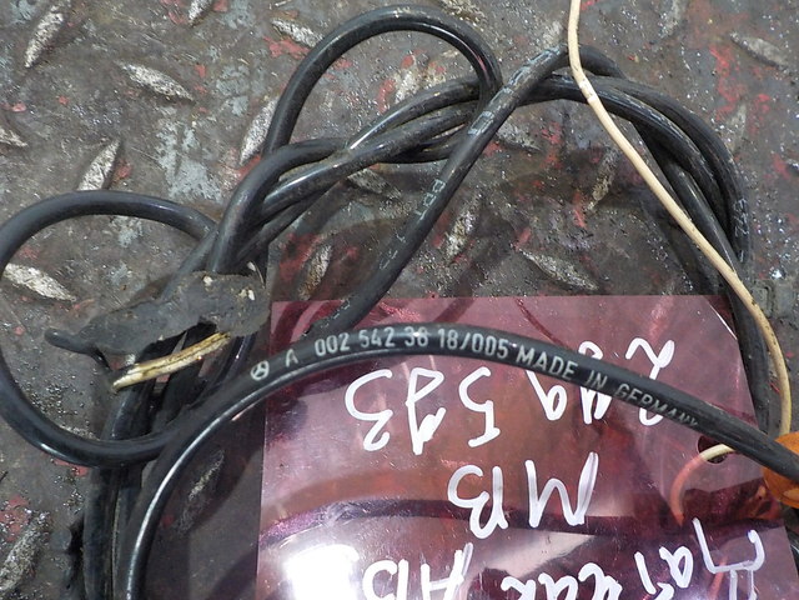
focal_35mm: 30
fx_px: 692
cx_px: 400
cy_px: 300
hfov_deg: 60.0
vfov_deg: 46.8
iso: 400
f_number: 3.3
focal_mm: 4.1
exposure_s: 1/25
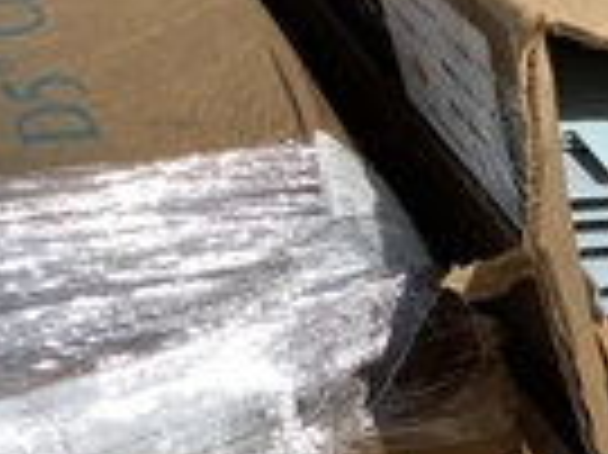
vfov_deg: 15.9
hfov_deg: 19.5
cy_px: 369
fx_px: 1614
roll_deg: -12.3
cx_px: 815
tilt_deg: -34.9
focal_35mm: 92
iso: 25
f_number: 2.4
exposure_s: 1/2262
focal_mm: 3.3
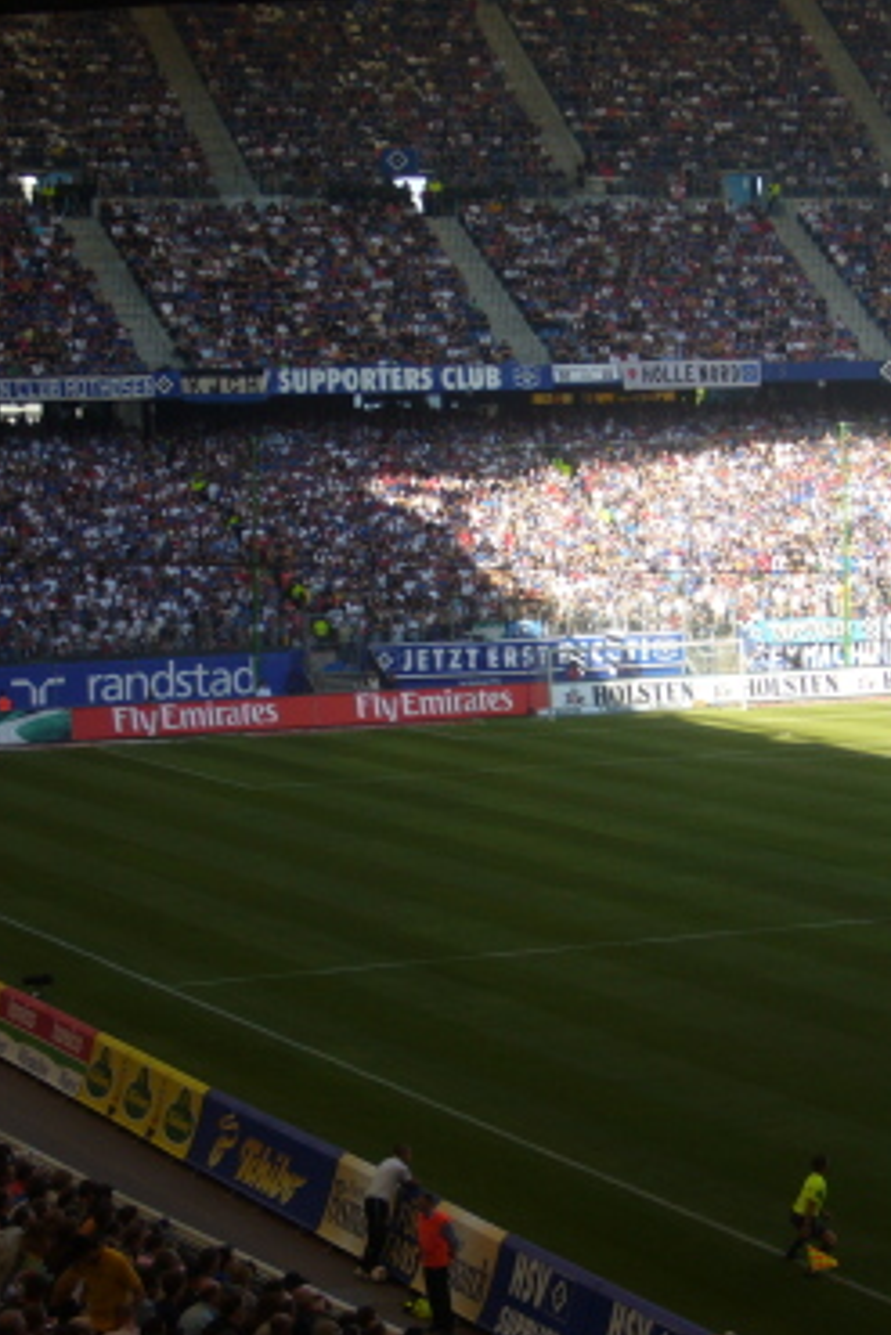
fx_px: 3857
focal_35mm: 104
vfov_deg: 19.6
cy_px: 666
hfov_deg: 13.2
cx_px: 620
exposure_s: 1/200
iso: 80
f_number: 4.1
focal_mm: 12.2
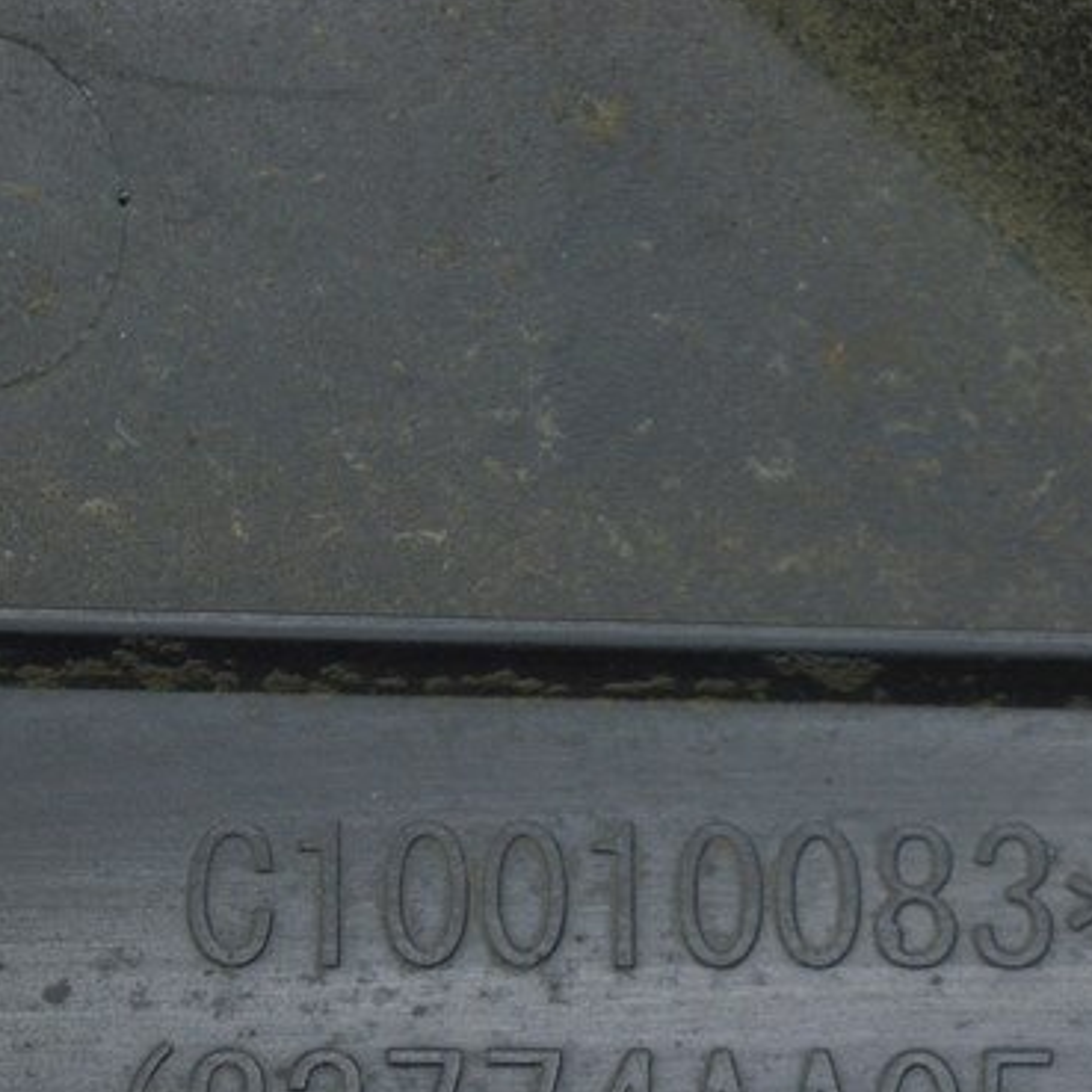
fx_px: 6930
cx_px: 562
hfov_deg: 9.0
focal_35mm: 194
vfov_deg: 9.0
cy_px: 993
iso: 400
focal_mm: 55
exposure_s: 1/60
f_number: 5.6
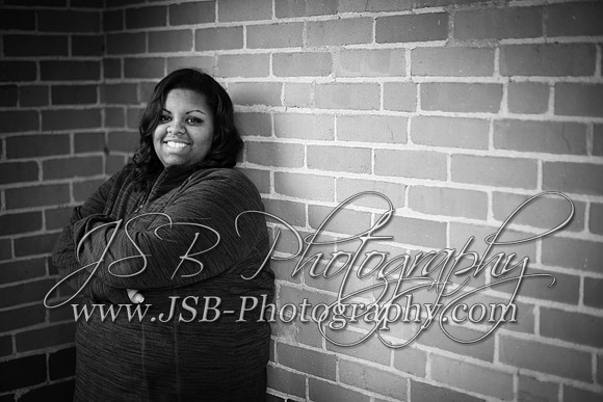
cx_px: 283
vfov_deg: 24.9
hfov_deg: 36.6
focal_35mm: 54
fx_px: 911
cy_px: 206
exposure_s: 1/50
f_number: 1.4
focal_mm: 50
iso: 200
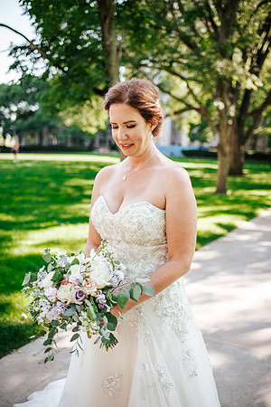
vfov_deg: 54.4
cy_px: 204
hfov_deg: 37.9
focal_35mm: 35
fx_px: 395
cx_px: 136
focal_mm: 35
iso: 125
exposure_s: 1/500
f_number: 2.2
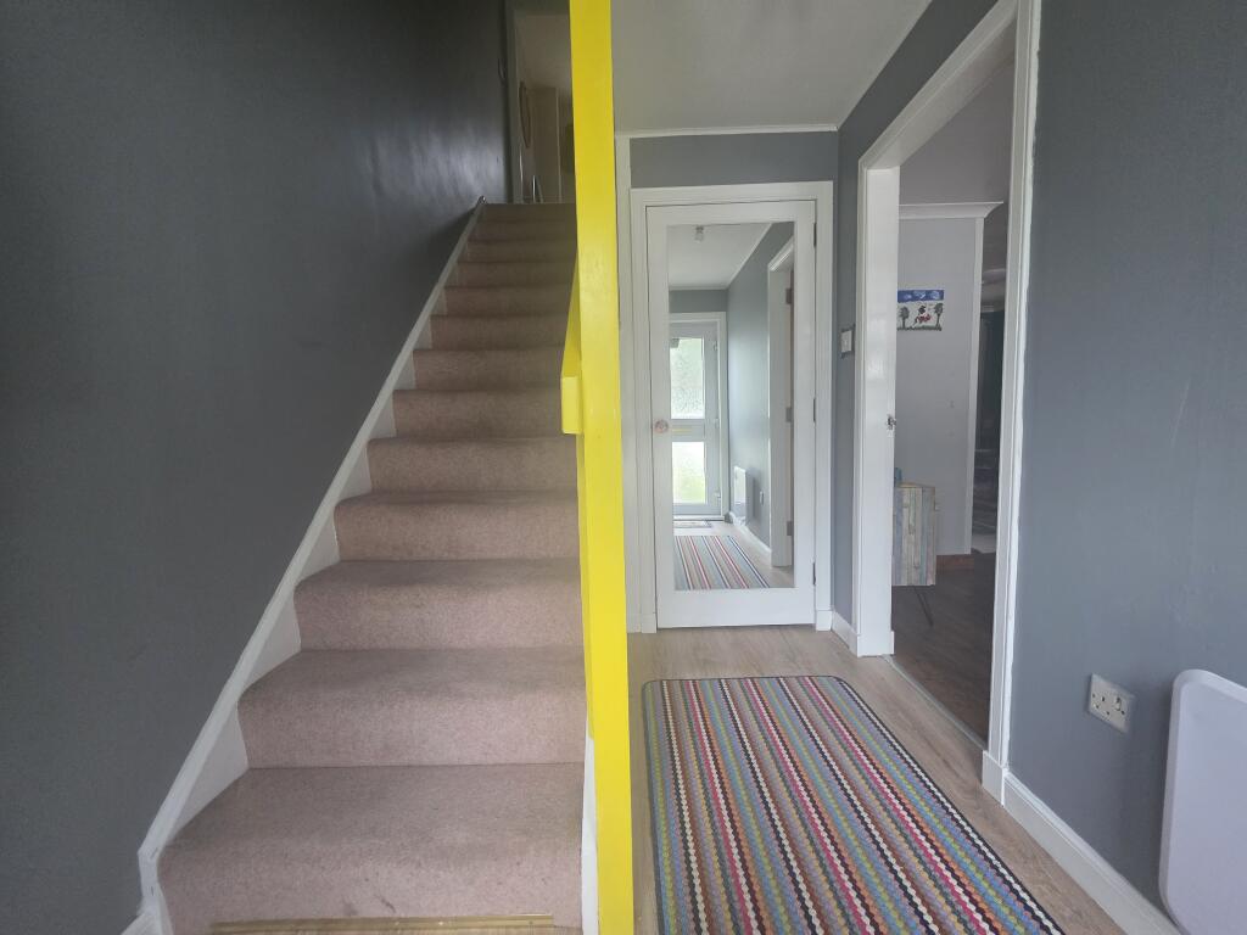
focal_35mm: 13
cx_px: 624
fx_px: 468
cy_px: 468
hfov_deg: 106.2
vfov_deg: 89.9
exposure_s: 1/200
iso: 400
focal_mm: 2.2
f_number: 1.9
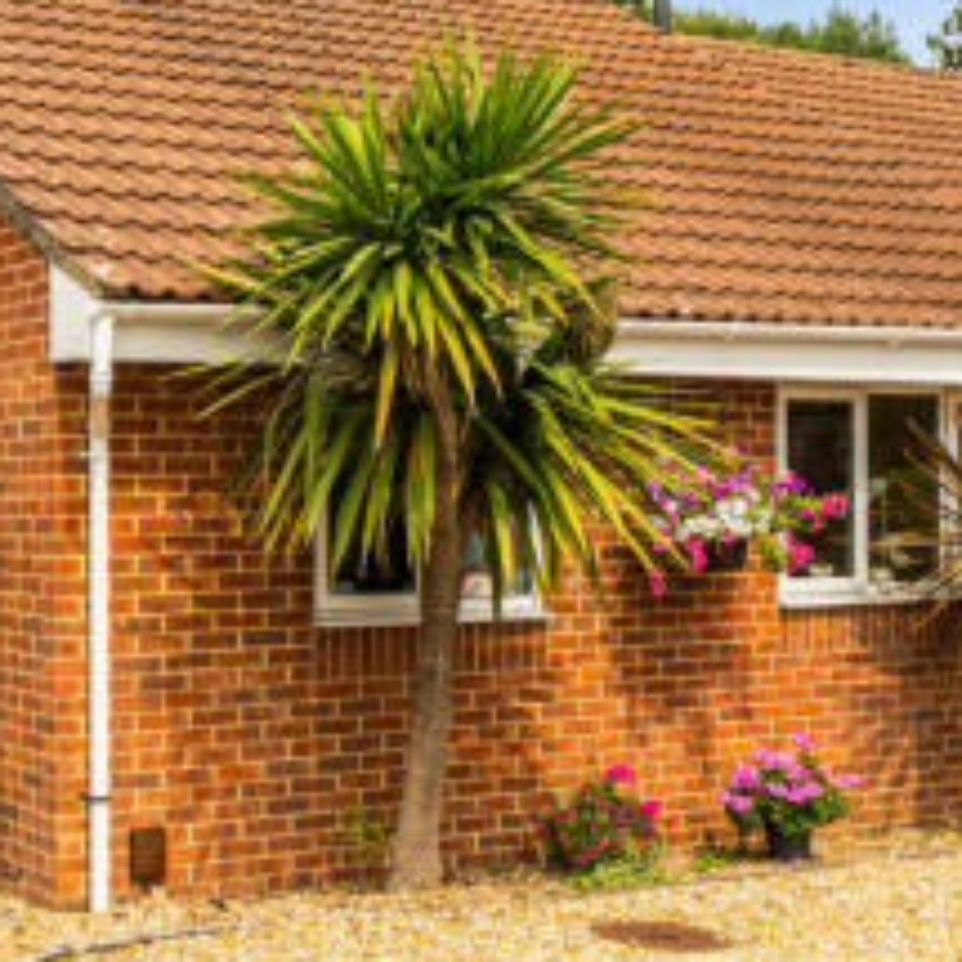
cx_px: 179
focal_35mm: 62
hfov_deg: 27.1
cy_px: 477
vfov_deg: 27.7
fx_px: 1949
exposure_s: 1/640
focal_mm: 22
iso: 400
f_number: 8
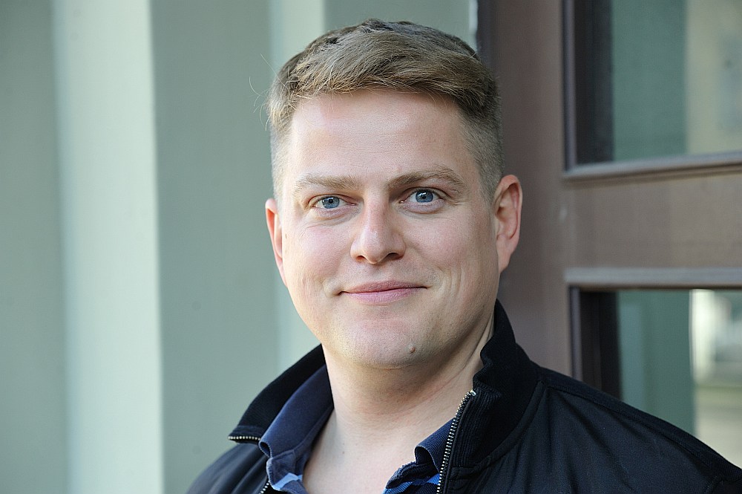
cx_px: 371
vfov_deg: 11.4
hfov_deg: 17.1
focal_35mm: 120
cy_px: 247
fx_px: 2471
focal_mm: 120
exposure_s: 1/90
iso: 500
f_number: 5.6
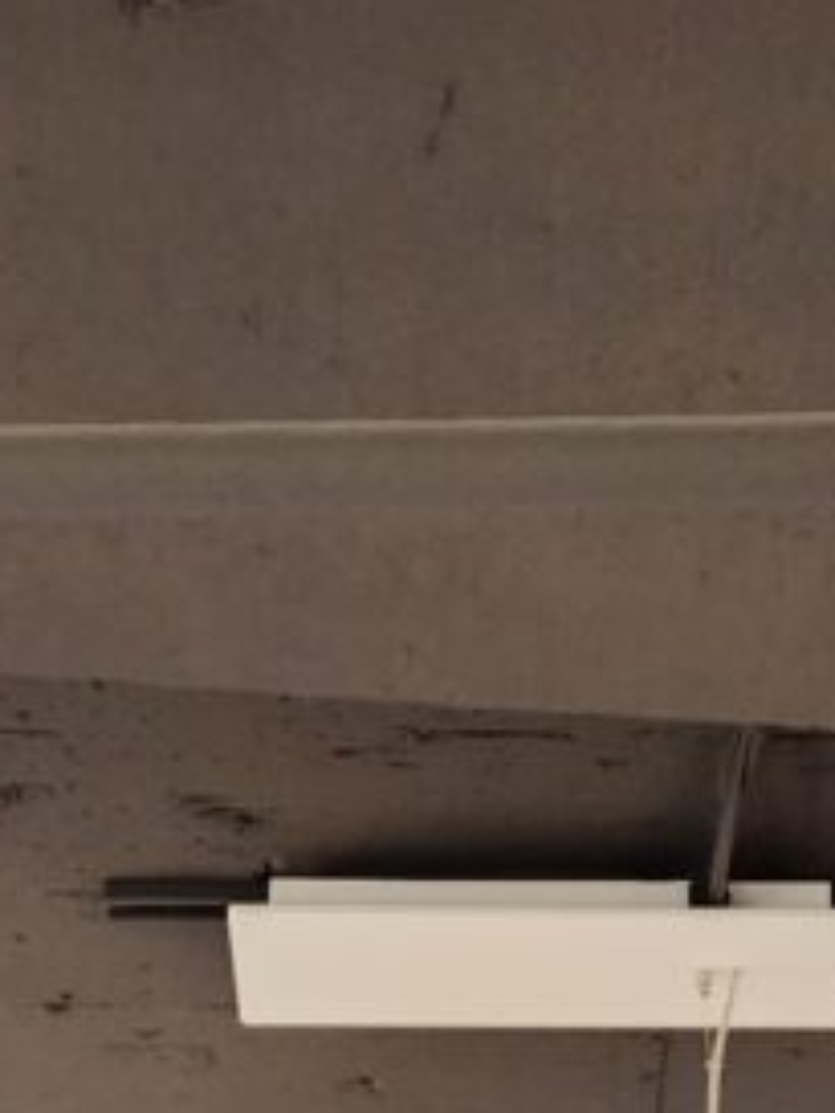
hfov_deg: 13.5
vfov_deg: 14.8
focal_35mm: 110
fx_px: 3535
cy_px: 2191
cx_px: 318
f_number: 1.8
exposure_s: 1/120
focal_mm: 6.4
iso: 640
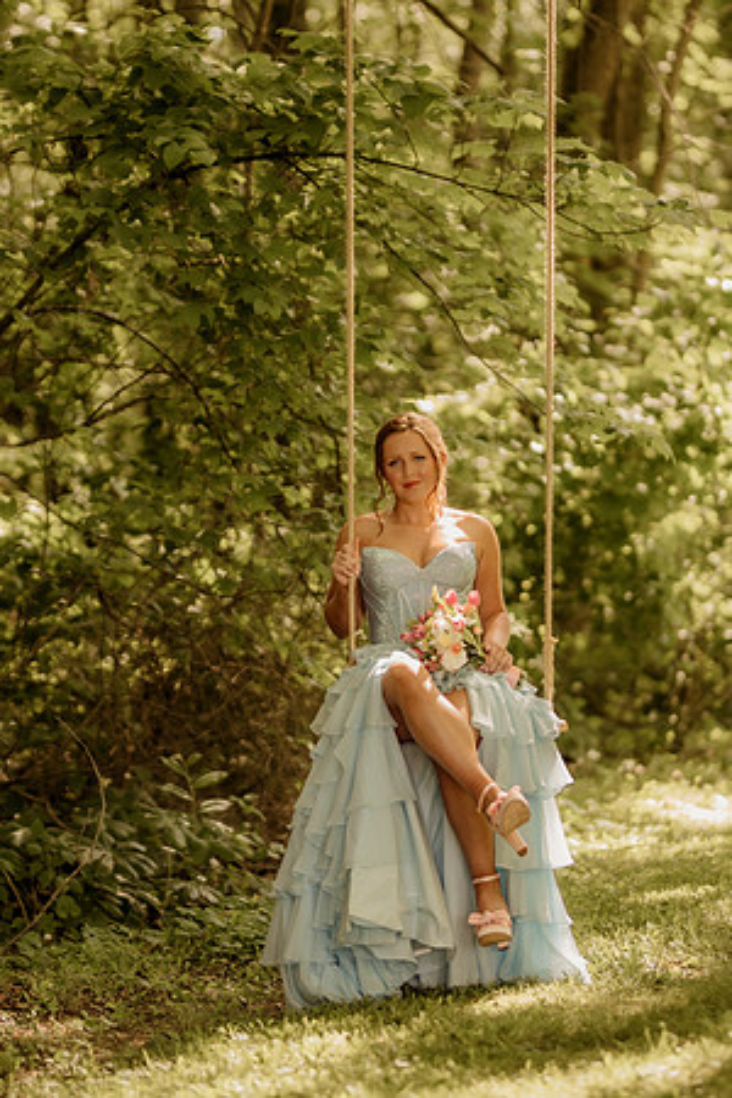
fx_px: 3873
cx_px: 366
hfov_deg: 10.8
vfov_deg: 16.1
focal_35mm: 127
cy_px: 549
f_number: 1.4
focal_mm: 85
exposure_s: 1/1250
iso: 400
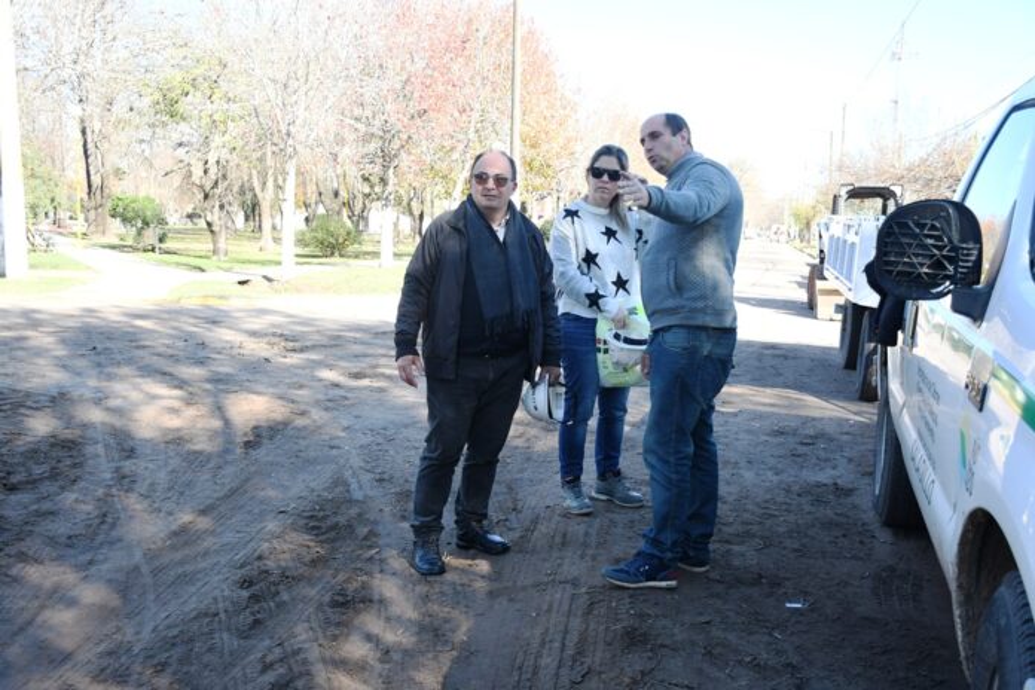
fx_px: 1035
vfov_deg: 36.9
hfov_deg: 53.1
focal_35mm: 36
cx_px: 518
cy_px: 345
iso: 500
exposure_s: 1/500
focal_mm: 24
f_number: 4.5
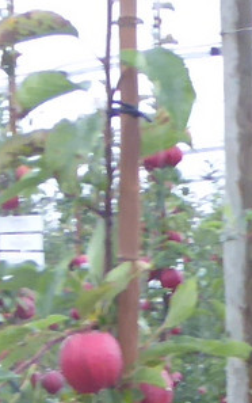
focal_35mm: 315
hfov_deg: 4.2
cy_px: 803
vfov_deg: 6.5
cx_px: 93
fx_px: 3456
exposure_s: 1/60
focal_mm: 7.8
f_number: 3.9
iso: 250
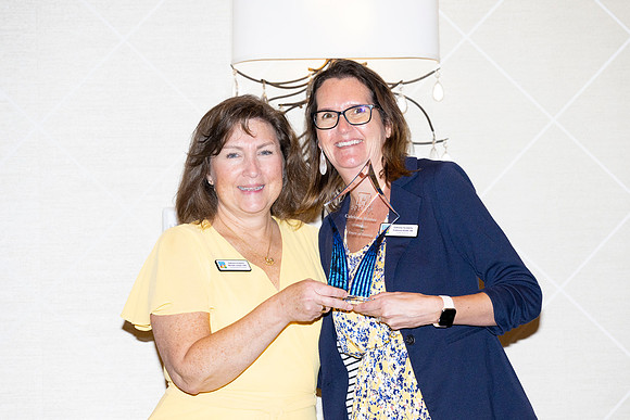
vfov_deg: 11.2
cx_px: 315
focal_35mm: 123
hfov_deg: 16.7
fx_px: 2150
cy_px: 234
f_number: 5.6
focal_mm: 110
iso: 800
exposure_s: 1/200
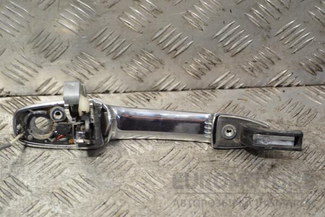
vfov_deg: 18.9
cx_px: 162
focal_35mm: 72
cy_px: 108
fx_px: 650
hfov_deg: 28.1
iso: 280
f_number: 5.6
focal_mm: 48
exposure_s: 1/30
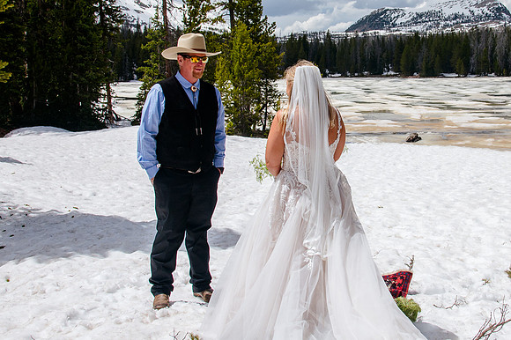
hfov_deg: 38.8
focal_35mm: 51
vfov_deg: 26.5
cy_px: 119
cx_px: 330
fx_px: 719
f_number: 8
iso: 200
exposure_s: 1/640
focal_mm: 24
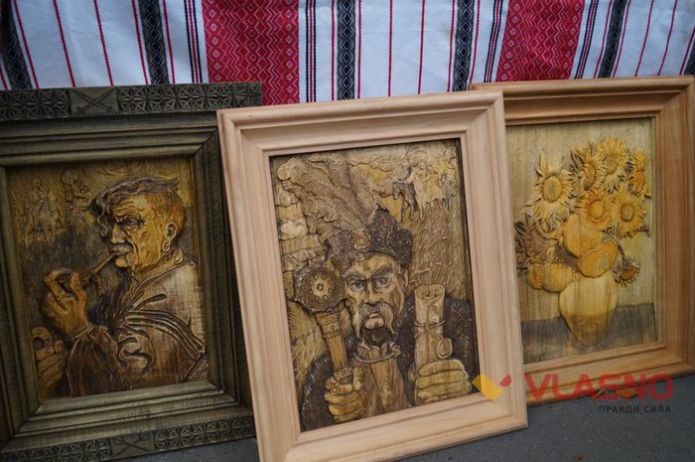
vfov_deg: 39.9
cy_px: 231
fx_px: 636
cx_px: 348
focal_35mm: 33
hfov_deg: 57.3
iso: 125
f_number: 4
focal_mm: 22
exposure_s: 1/160
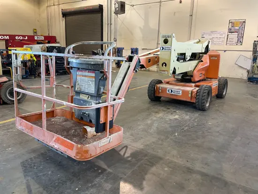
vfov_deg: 53.1
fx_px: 194
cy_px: 97
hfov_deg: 67.3
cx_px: 129
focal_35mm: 26
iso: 160
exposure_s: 1/60
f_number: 1.6
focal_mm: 4.2
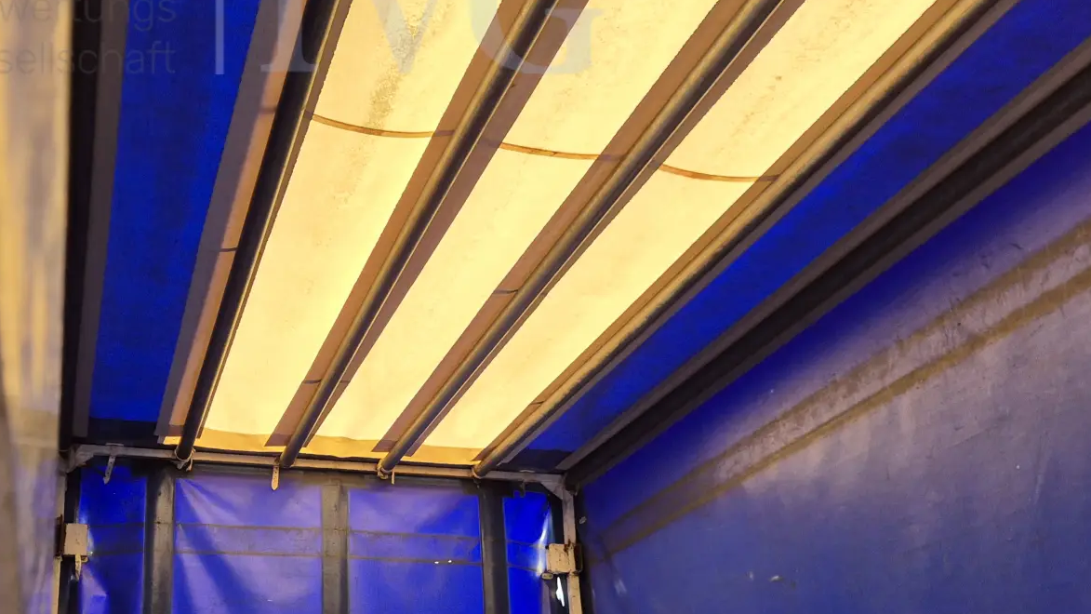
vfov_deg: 28.5
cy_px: 472
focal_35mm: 41
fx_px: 1186
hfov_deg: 49.2
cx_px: 470
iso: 200
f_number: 1.8
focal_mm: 5.4
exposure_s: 1/100
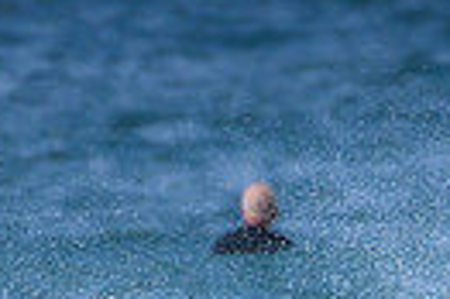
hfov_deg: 0.5
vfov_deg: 0.3
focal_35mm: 3992
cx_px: 752
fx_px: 49838
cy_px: 565
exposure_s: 1/2000
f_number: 11
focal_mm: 900
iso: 800
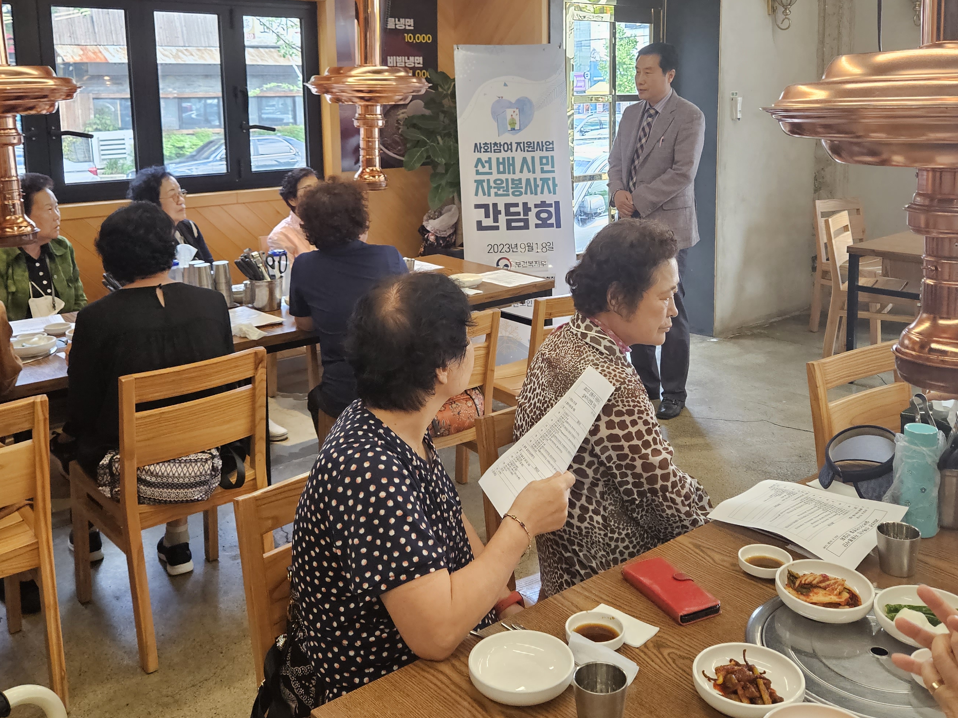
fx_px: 968
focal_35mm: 35
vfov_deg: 40.0
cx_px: 521
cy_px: 223
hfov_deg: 52.6
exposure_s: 1/120
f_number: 1.8
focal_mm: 5.4
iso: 200
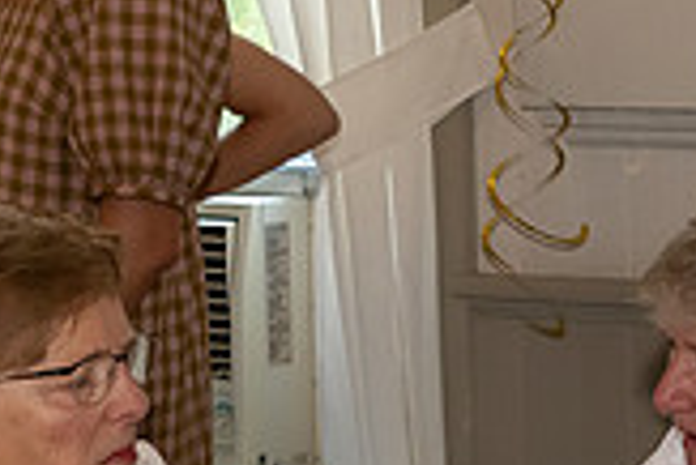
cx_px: 684
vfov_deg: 4.7
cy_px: 505
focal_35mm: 293
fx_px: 5670
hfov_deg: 7.0
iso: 1000
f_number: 4
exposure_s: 1/125
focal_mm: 45
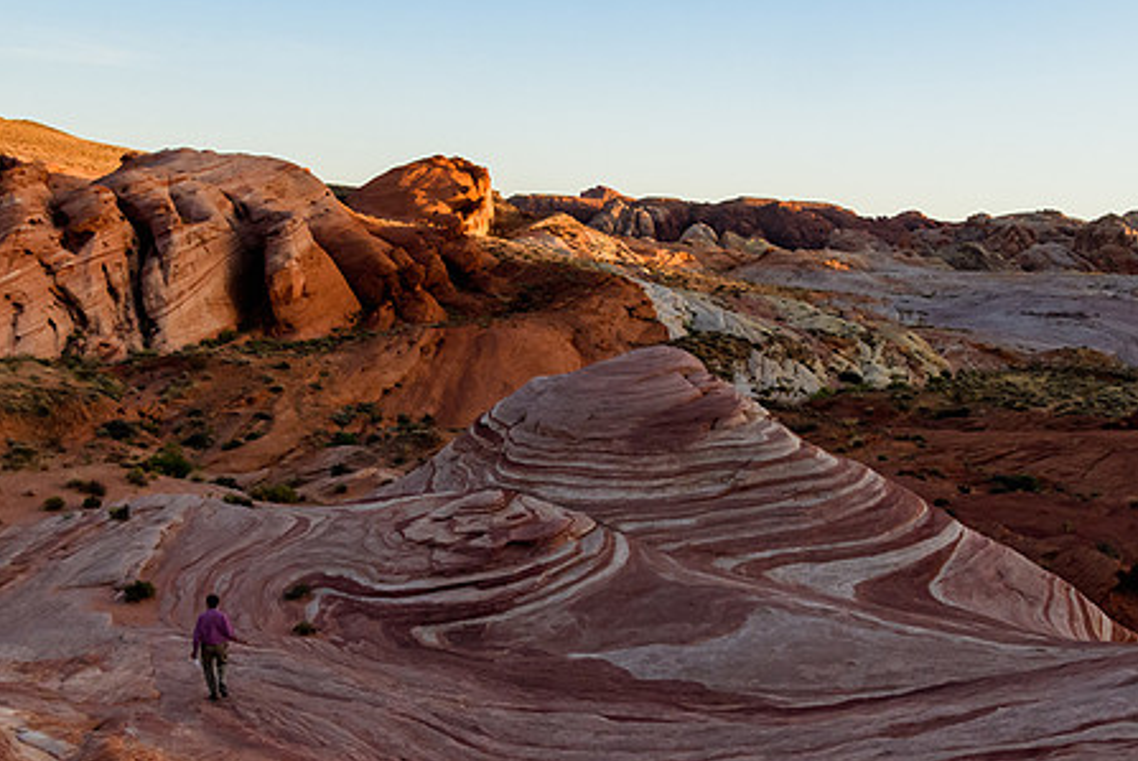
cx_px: 552
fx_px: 1107
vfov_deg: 37.8
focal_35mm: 35
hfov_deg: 54.4
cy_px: 442
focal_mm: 18
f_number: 8
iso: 1600
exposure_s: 1/200
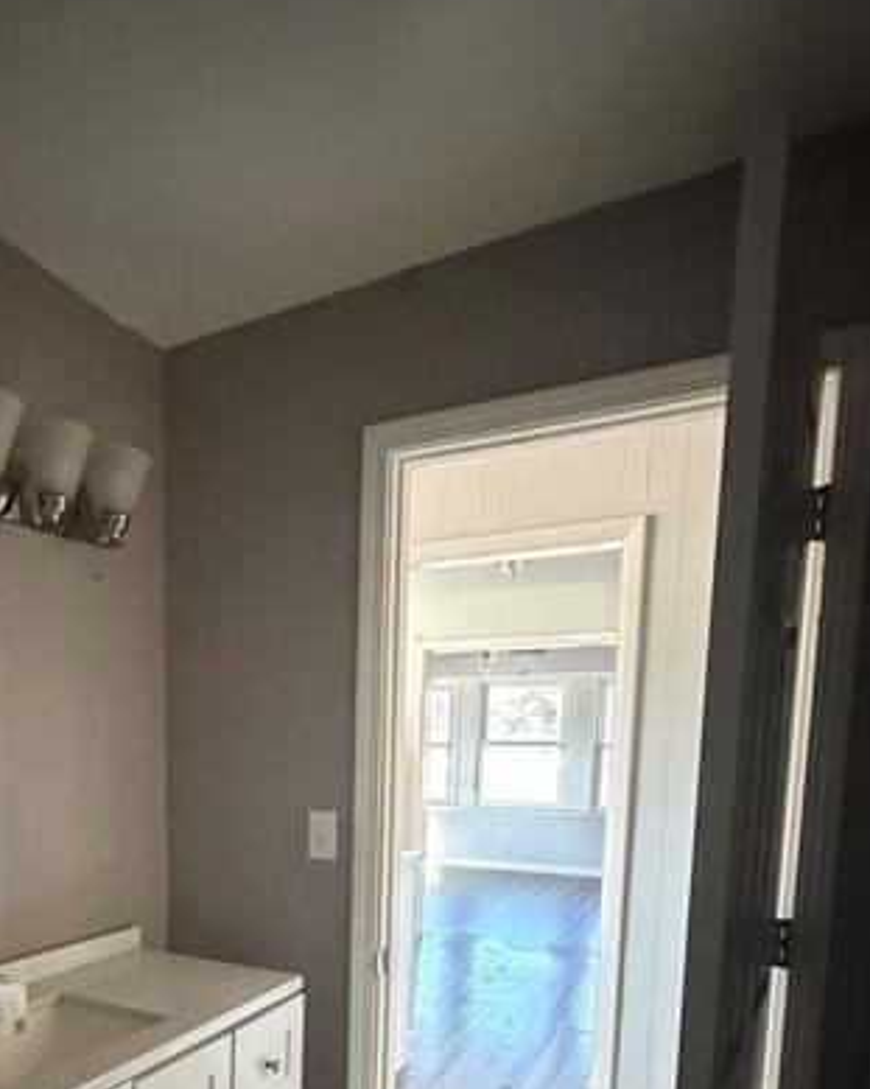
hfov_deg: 50.5
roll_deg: -0.9
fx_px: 869
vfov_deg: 59.7
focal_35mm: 27
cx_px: 199
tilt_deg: -7.3
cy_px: 851
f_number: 2.2
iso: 1250
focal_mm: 2.22
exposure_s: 1/60
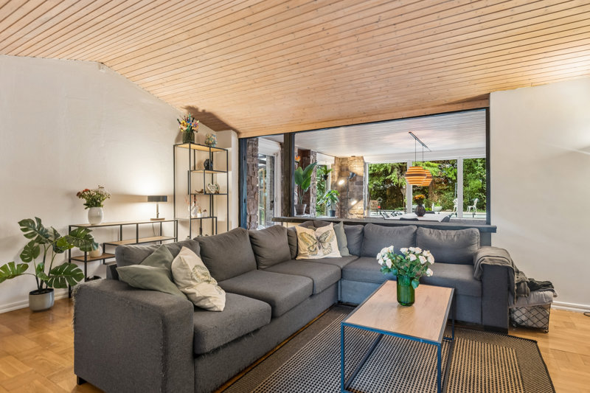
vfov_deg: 63.2
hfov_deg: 85.4
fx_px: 319
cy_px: 196
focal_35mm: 20
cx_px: 295
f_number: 8
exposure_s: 2.5
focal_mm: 13
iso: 200
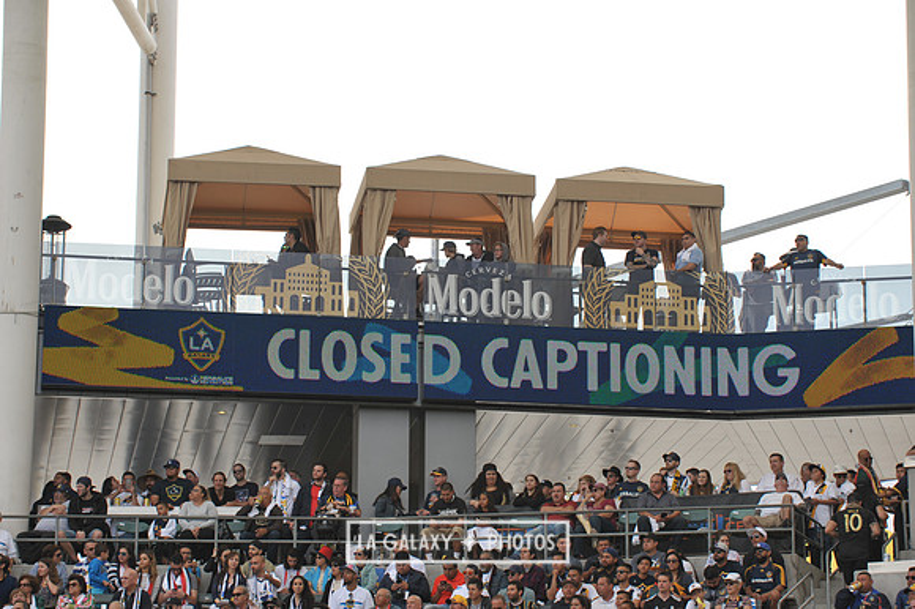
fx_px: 3302
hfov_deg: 15.8
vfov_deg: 10.5
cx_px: 458
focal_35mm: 130
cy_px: 304
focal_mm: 130
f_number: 10
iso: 320
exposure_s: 1/320
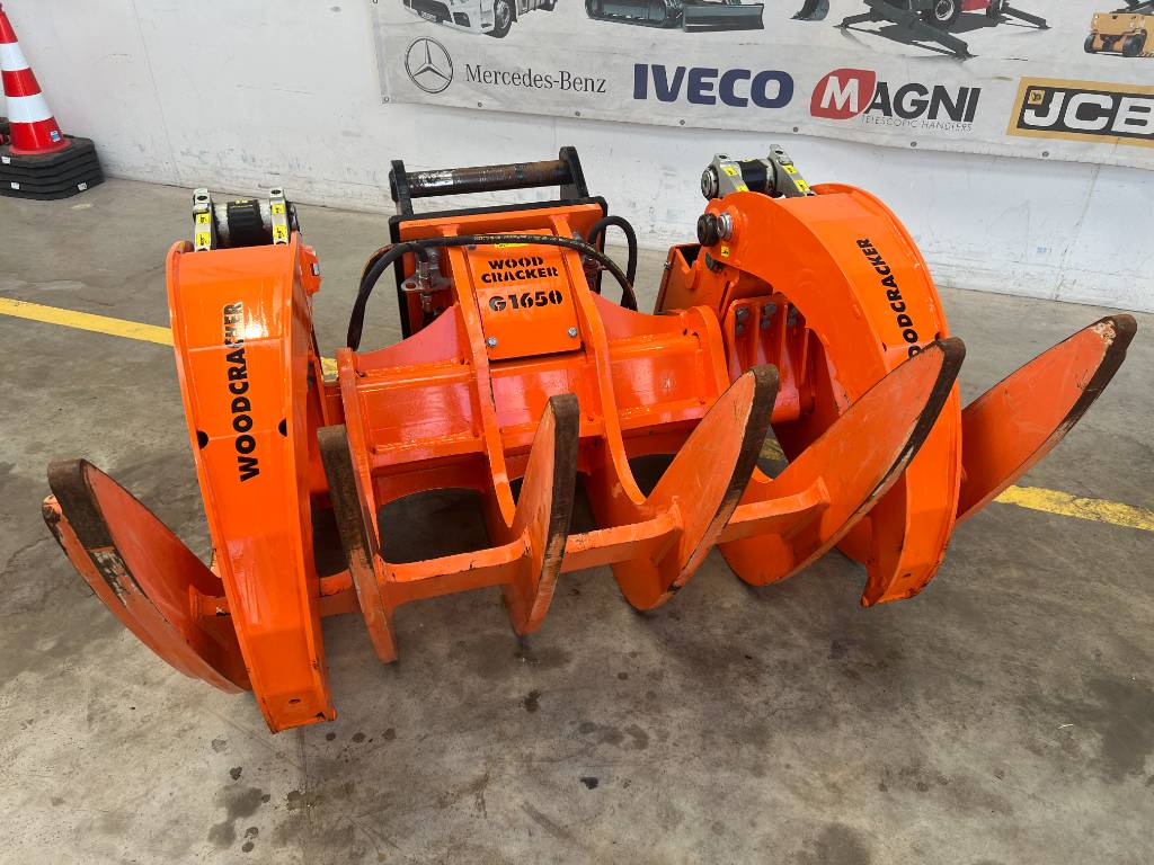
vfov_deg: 53.1
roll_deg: +0.3
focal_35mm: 26
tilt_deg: -33.2
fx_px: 867
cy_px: 432
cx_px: 577
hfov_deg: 67.3
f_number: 1.5
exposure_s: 1/301
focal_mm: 5.7
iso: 50
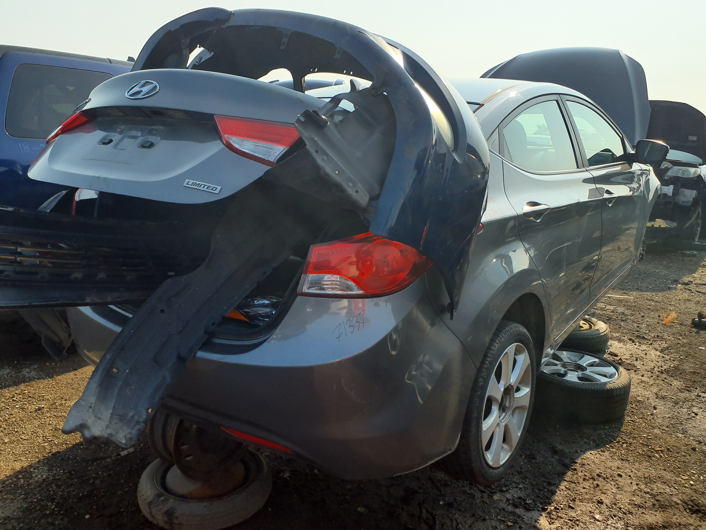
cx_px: 353
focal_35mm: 27
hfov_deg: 65.3
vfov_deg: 51.4
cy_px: 265
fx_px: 551
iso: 40
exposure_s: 1/1032
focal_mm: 3.58
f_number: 1.9
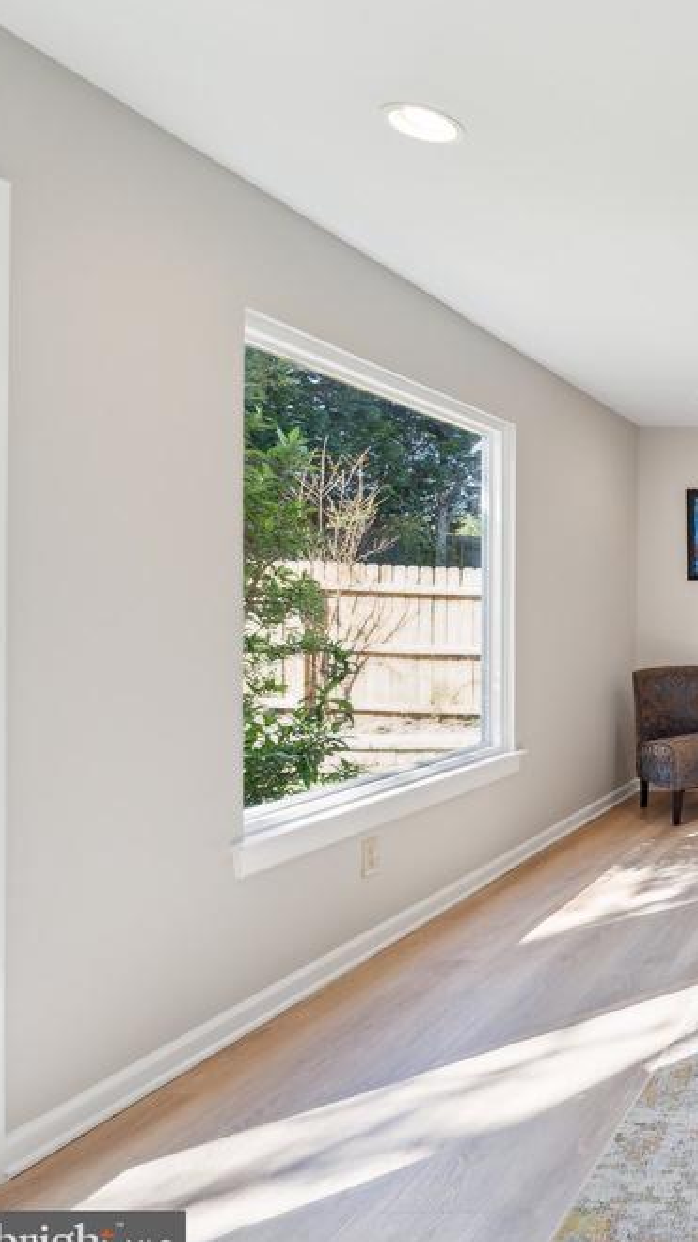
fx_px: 856
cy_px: 637
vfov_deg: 71.9
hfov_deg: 31.9
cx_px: 941
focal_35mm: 26
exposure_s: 1/10
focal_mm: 16
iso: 125
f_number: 6.3
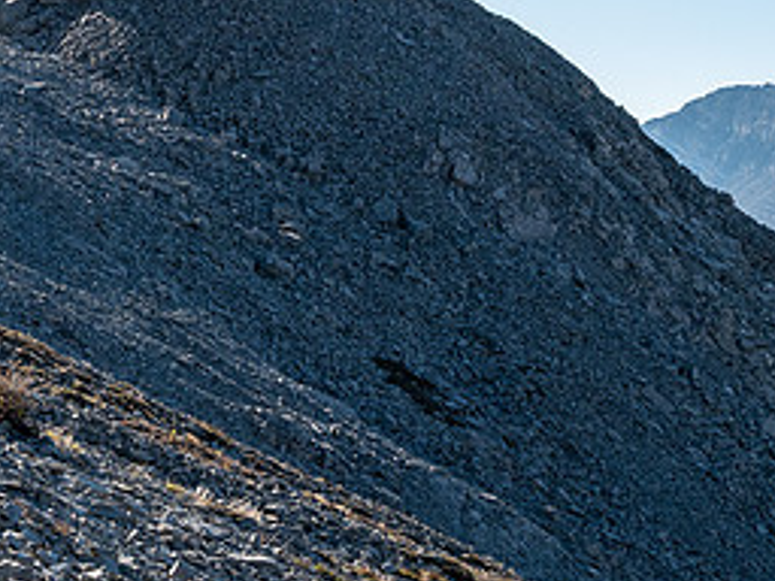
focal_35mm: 145
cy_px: 147
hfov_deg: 13.5
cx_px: 121
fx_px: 3246
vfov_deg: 10.2
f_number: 8
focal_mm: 32
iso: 200
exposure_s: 1/320
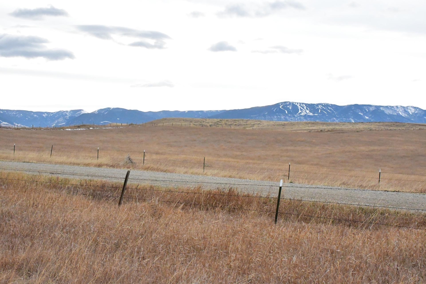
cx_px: 213
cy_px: 142
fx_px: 710
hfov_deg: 33.4
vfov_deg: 22.6
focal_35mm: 60
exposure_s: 1/6400
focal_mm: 40
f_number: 9
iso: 12800
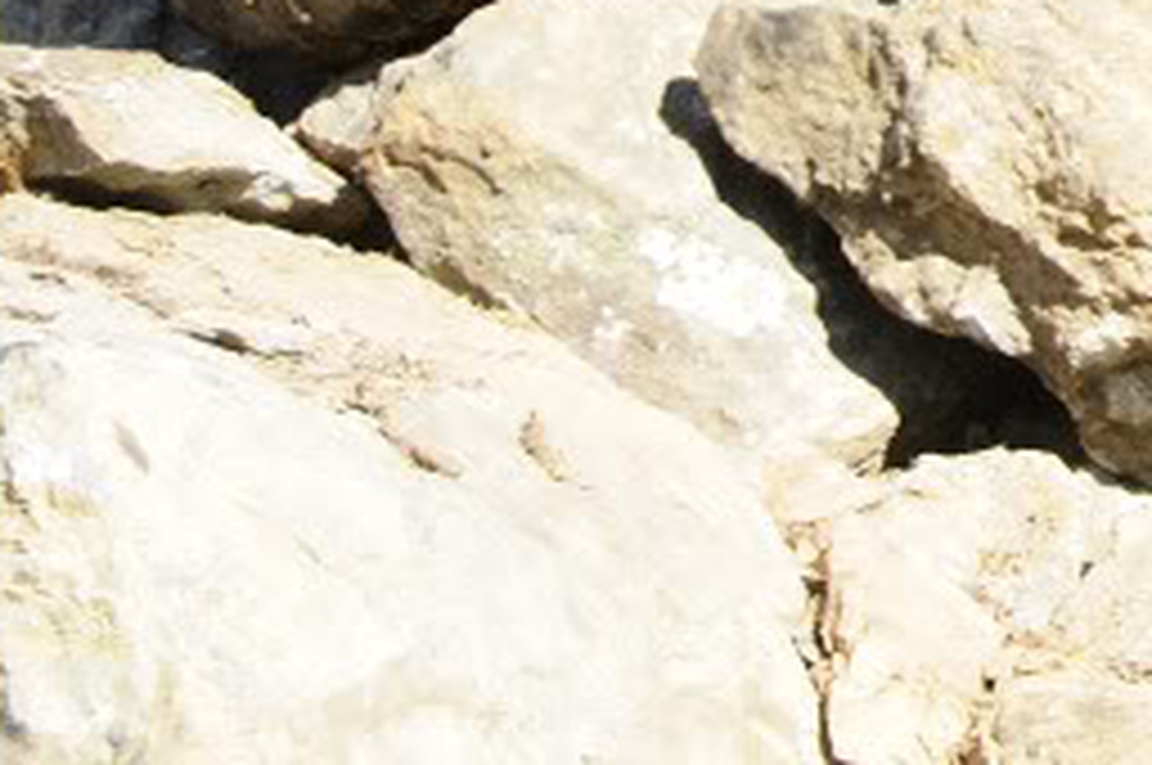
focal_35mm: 276
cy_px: -724
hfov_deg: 7.3
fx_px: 8821
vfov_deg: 4.9
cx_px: 2020
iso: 200
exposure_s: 1/125
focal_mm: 46
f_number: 8
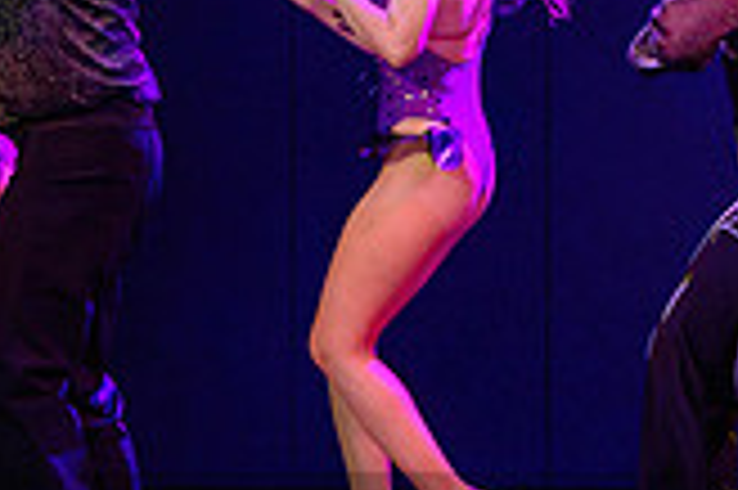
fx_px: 7966
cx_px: 824
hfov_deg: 5.3
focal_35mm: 389
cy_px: 7
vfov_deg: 3.5
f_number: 2.8
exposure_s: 1/200
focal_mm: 110
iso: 1600
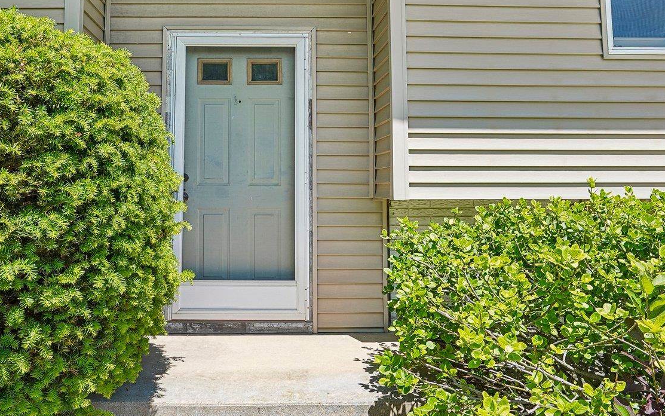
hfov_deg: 62.3
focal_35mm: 30
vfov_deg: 40.2
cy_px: 86
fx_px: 544
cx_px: 262
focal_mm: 16
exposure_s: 1/100
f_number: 8
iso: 100
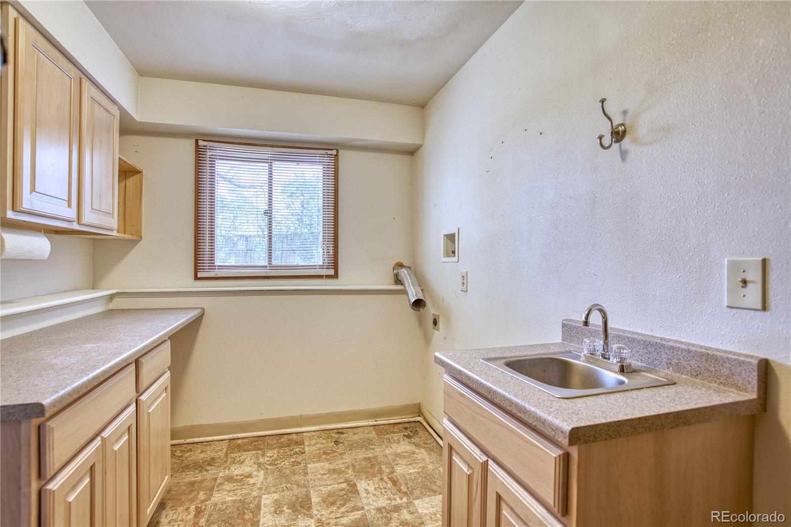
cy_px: 264
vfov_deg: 73.7
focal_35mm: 16
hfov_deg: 96.7
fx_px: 351
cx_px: 396
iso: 500
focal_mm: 16
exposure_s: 1/30
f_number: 4
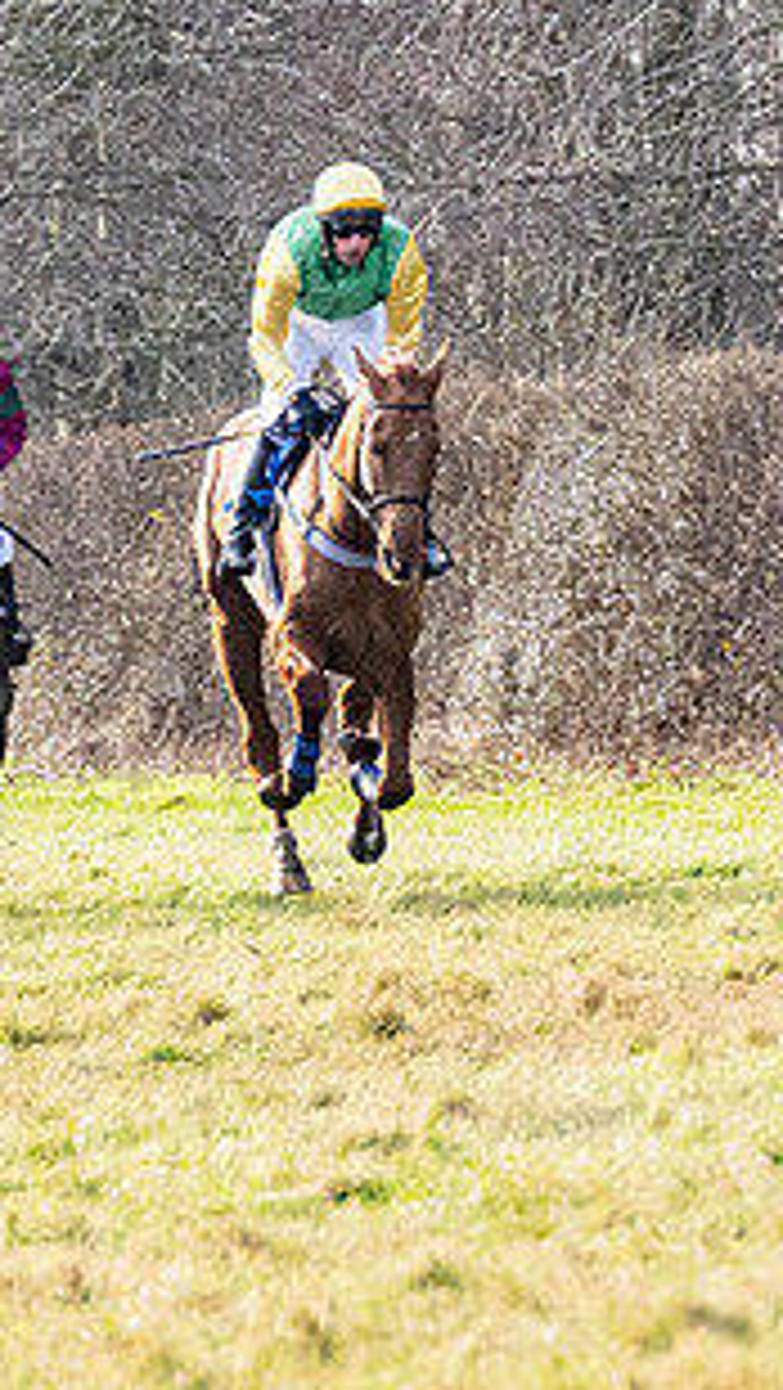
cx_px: 444
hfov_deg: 2.1
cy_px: 457
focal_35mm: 580
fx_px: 21390
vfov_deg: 3.7
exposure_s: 1/3200
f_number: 4
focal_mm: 102
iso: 800
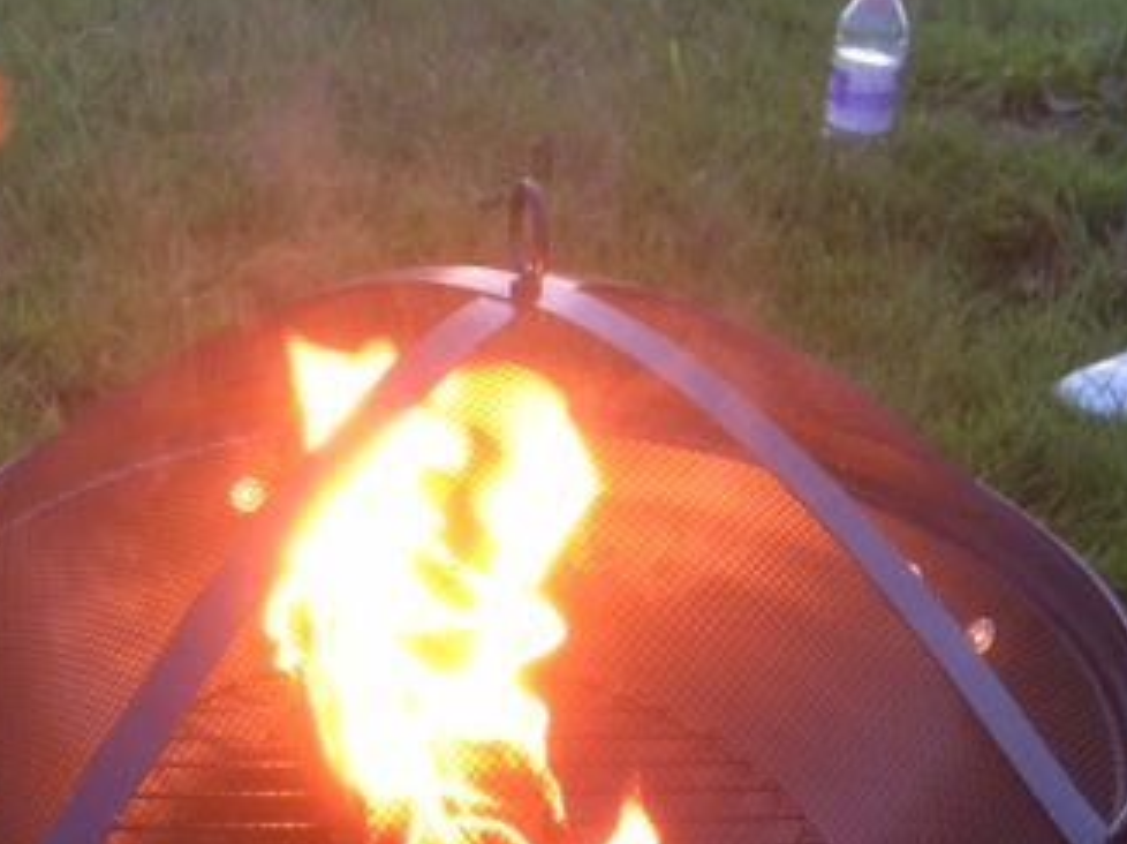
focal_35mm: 57
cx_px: 501
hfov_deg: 33.8
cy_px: 796
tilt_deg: -34.7
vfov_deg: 24.7
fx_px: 1854
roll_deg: -8.3
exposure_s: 1/30
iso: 100
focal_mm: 4.15
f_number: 2.2
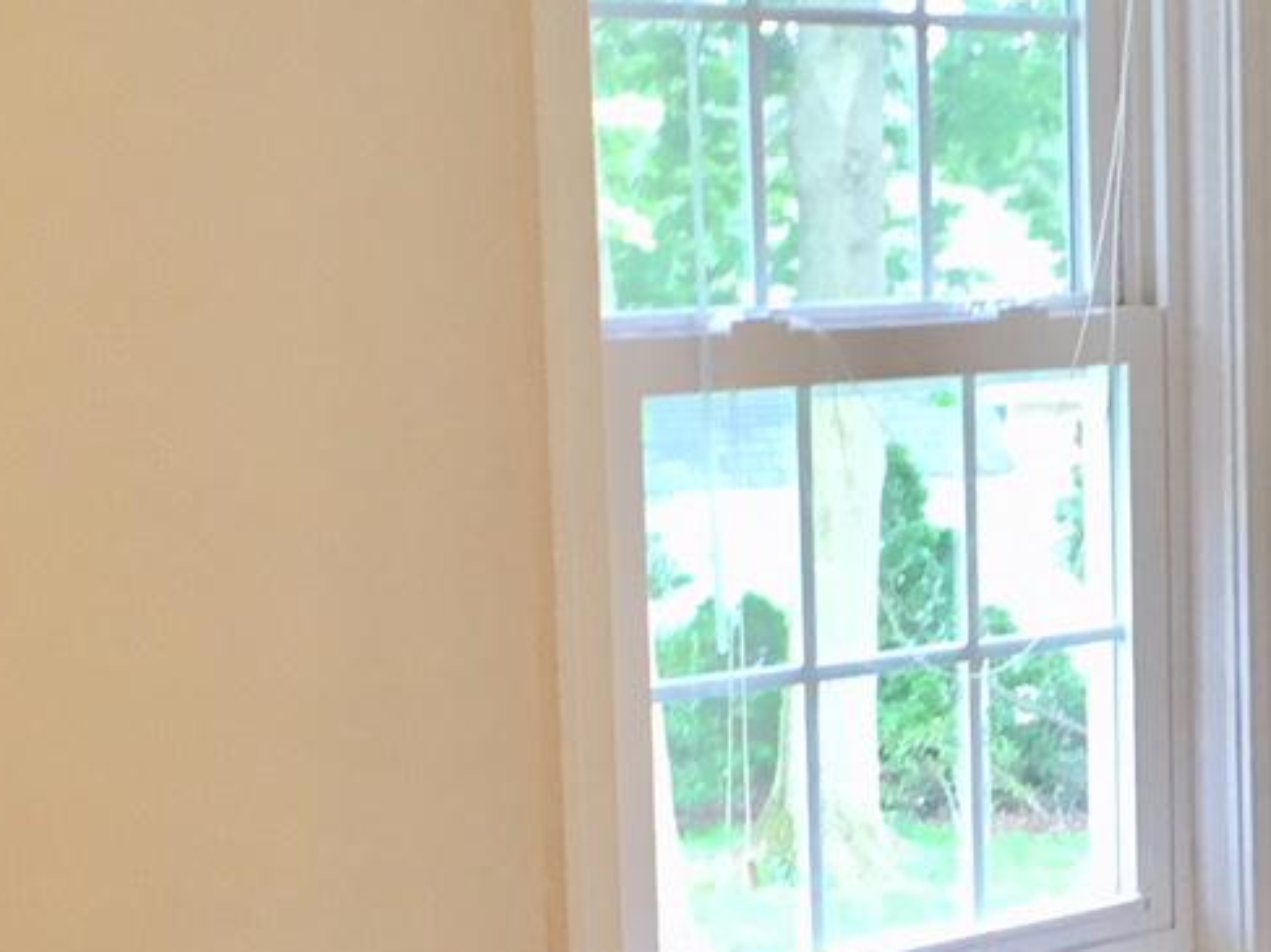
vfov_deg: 12.3
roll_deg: -0.7
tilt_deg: -10.2
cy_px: 835
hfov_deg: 15.8
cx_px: 1550
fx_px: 4405
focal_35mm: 120
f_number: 2.2
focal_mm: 4.15
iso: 50
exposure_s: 1/30
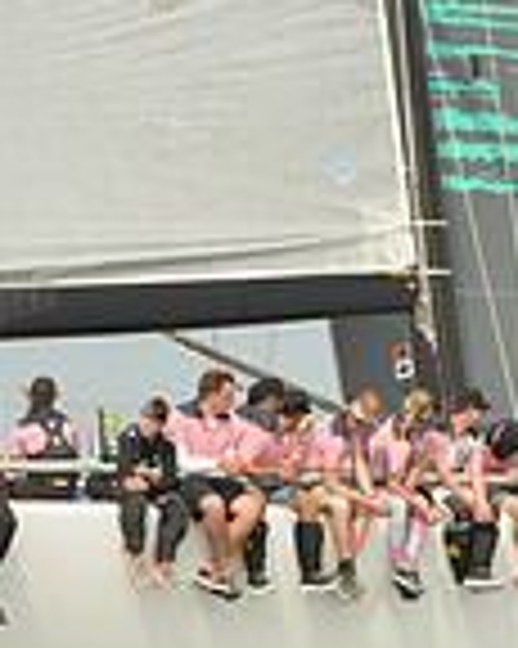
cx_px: 293
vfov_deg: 4.9
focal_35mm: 397
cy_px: 61
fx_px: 7616
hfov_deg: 3.9
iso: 320
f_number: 7.1
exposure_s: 1/1250
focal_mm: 105
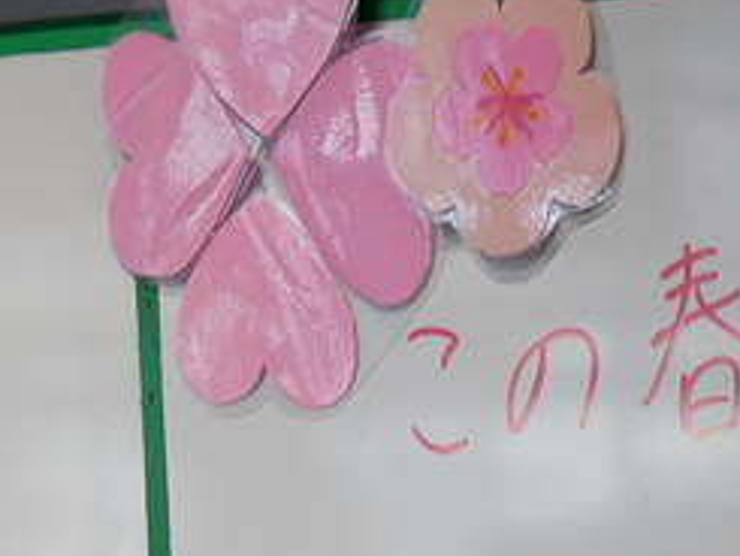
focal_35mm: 196
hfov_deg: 9.6
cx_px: 1278
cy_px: 1331
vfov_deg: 7.1
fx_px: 4192
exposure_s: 1/125
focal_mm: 20
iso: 200
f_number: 1.7
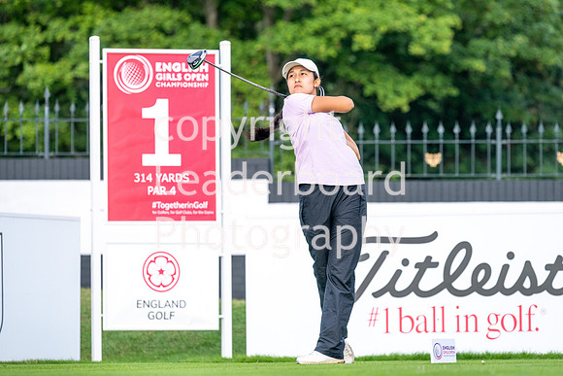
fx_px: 4693
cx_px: 282
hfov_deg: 6.9
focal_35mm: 300
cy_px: 188
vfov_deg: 4.6
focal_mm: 300
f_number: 6.3
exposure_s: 1/800
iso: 400
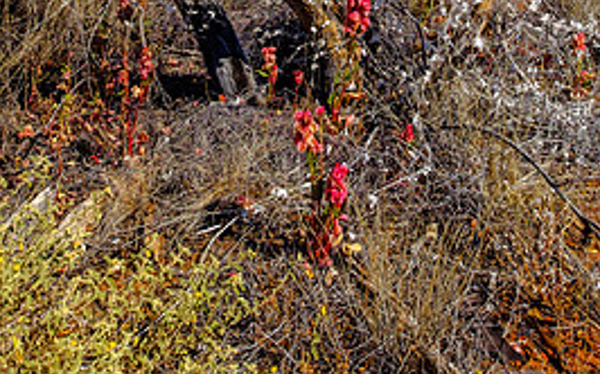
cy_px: -55
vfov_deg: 28.5
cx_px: 320
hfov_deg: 49.3
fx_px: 654
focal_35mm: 40
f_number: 5.6
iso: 200
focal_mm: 12
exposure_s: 1/1500
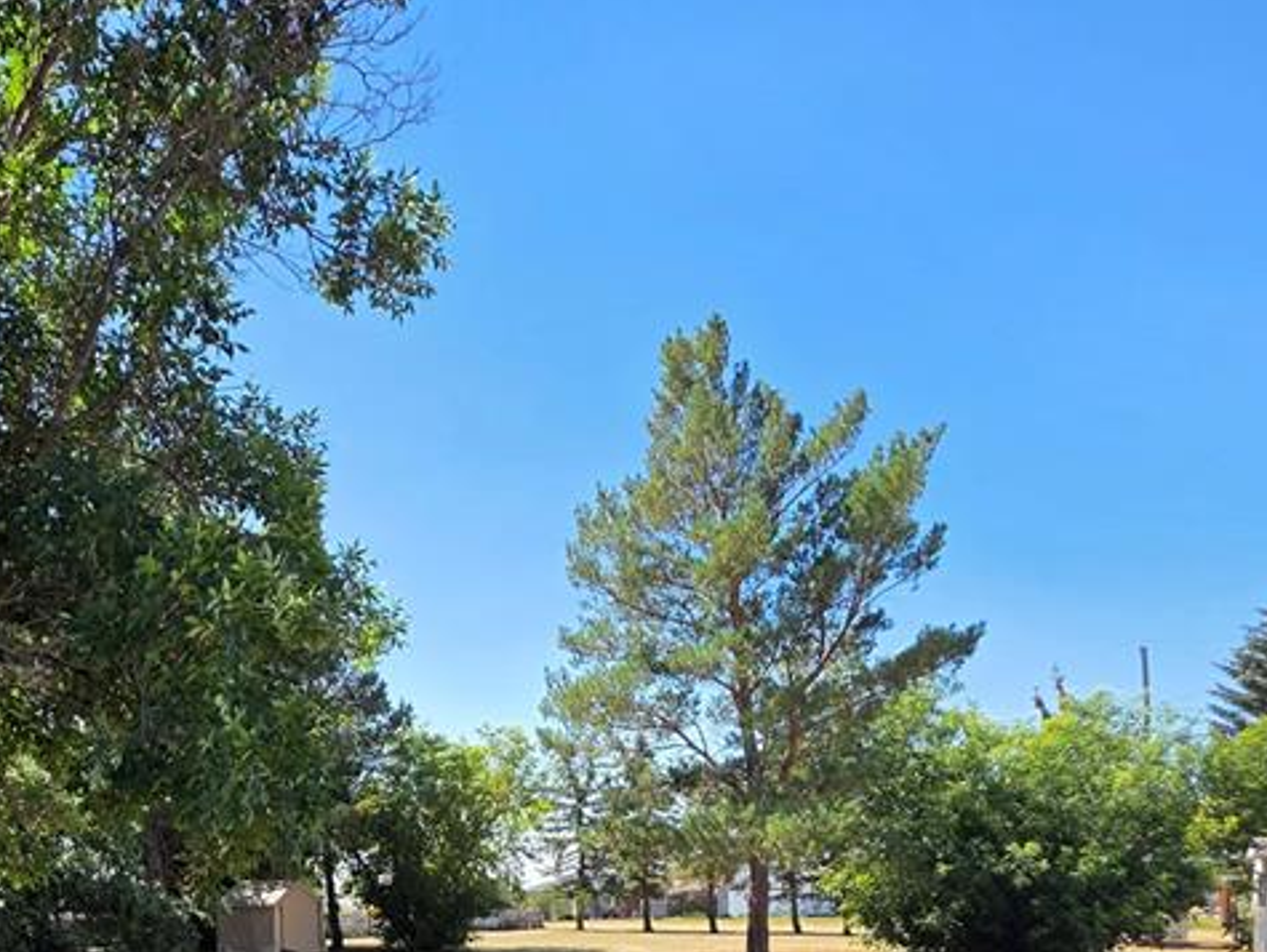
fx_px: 1026
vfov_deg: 42.7
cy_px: 960
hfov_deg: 58.9
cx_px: 267
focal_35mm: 28
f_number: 1.9
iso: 40
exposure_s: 1/848
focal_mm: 2.2
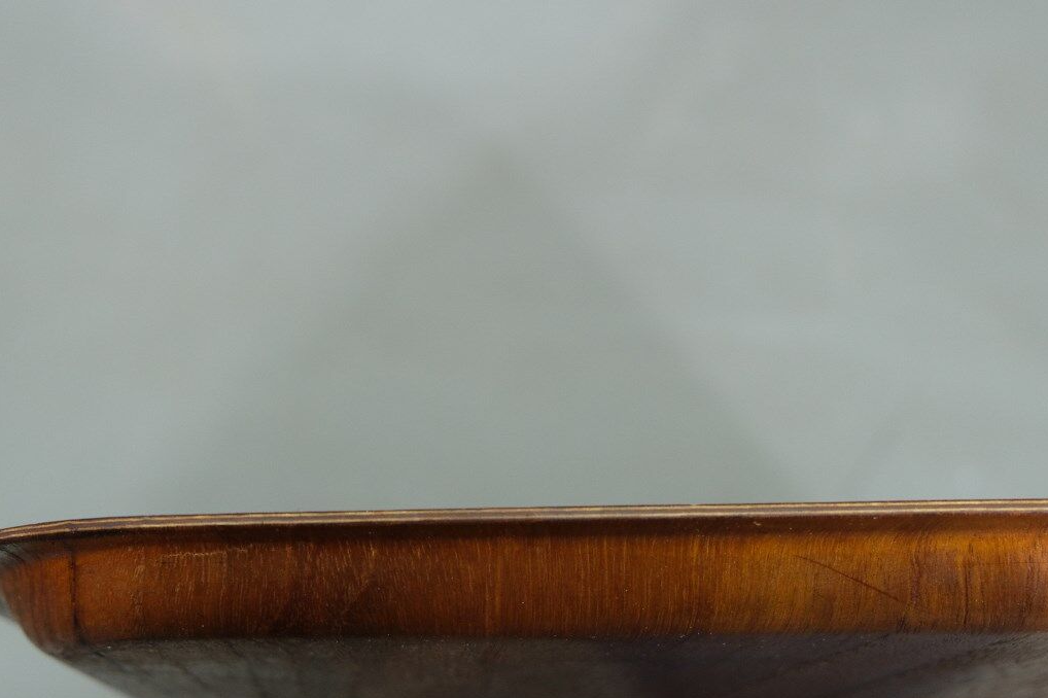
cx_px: 455
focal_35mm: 45
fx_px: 1310
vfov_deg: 29.8
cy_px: 288
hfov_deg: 43.5
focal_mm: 24.3
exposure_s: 1/34
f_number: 3.2
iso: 1250
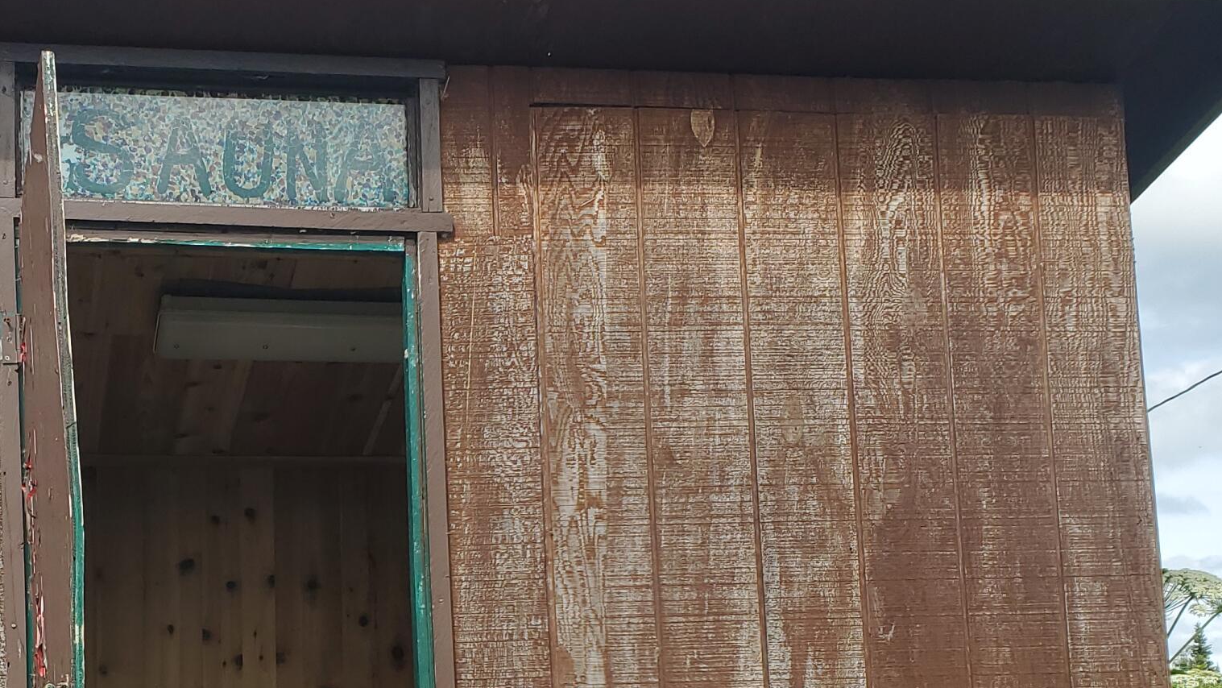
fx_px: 1815
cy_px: 669
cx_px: 254
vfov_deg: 20.8
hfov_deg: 36.0
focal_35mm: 56
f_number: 2.4
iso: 50
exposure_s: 1/890
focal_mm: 4.3
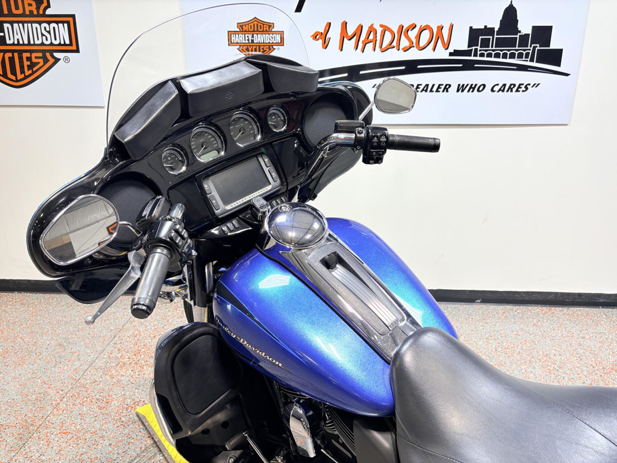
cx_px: 308
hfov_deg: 67.3
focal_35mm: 26
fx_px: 463
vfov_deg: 53.1
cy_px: 232
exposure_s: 1/120
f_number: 1.6
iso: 40
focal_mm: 5.96
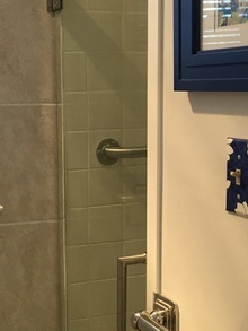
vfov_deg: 29.4
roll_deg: +1.0
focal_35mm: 66
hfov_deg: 22.1
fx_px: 630
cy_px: 175
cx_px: 61
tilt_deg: -7.6
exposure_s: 1/30
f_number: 2.2
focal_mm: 4.15
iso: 40
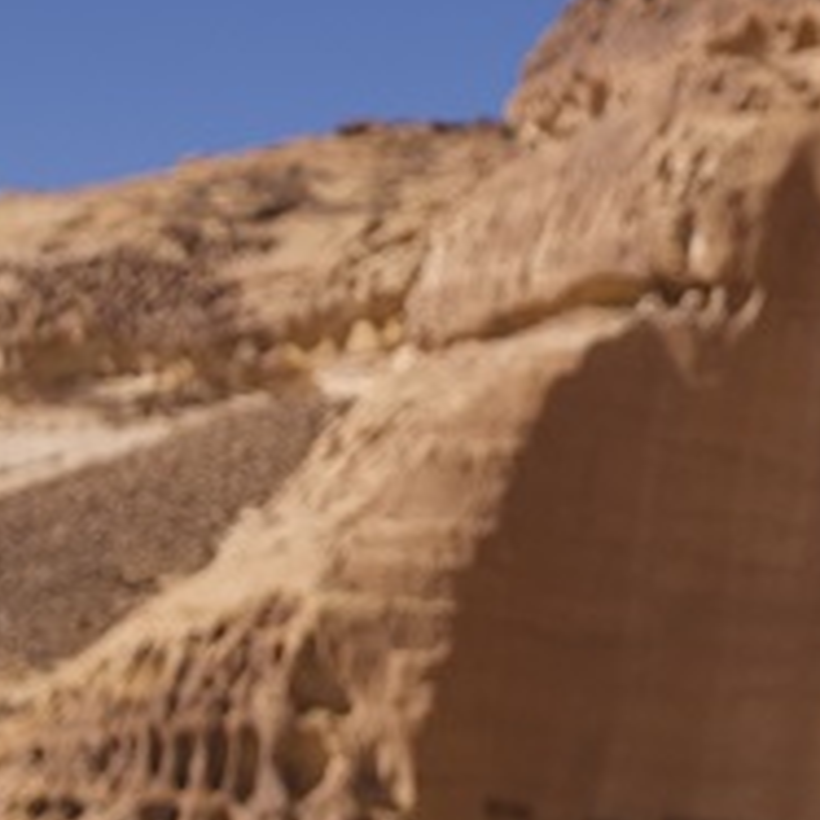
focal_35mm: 143
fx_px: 3832
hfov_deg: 11.3
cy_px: 634
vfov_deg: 12.2
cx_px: 1517
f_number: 3.2
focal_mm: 35
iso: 320
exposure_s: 1/6400
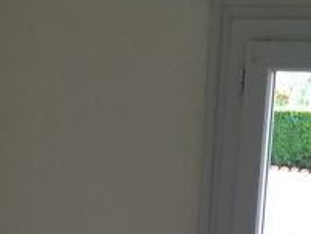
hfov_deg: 13.6
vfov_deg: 9.4
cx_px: 70
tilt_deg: -18.3
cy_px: 516
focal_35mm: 144
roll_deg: -1.8
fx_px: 1295
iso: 40
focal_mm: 4.15
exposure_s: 1/33
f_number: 2.2
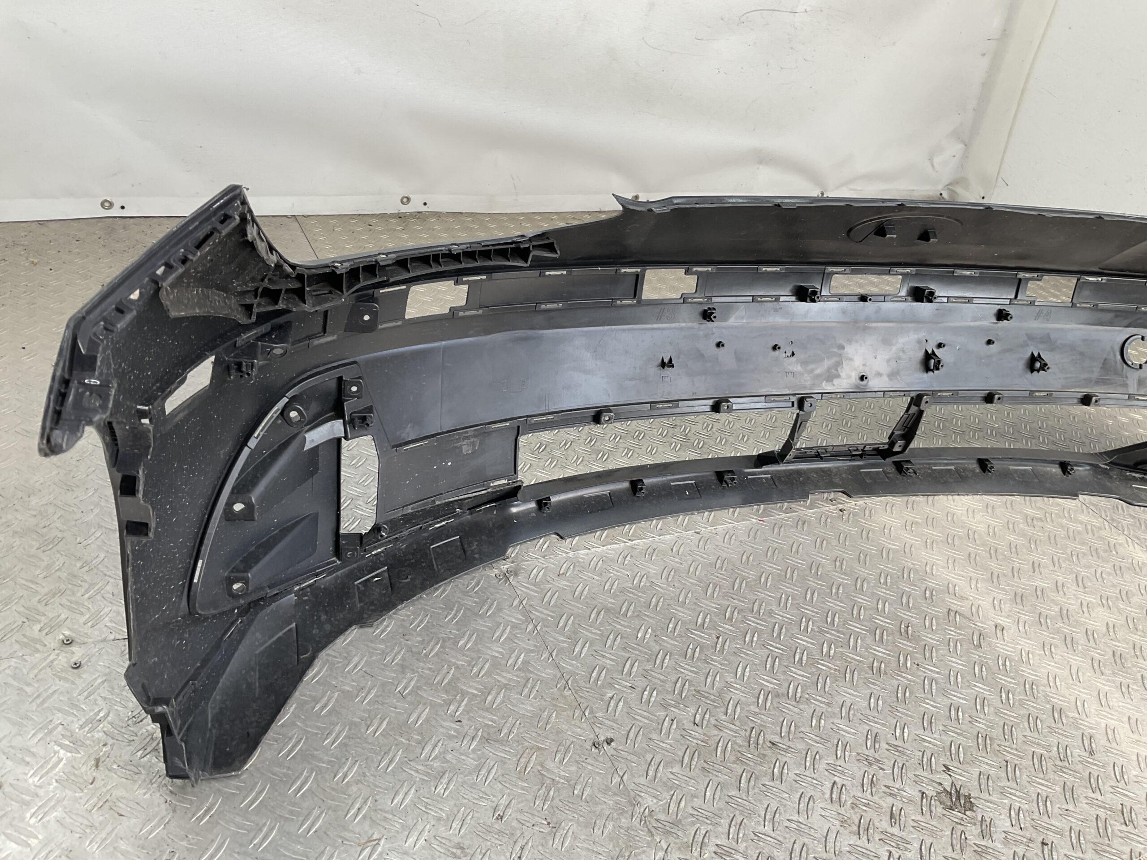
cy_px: 430
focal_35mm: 29
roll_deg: -11.7
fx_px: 961
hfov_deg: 61.7
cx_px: 574
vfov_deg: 48.2
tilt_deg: -31.6
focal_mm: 3
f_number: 1.8
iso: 16
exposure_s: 1/120
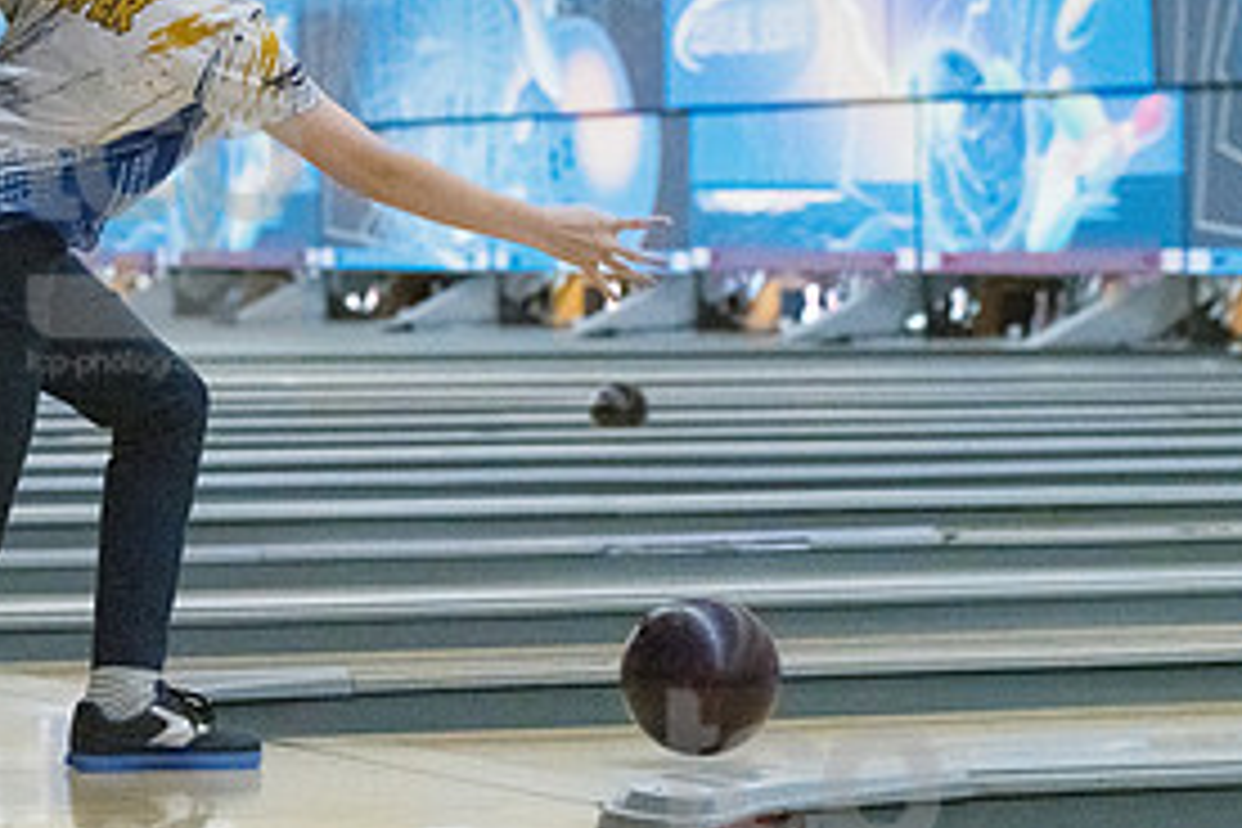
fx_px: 5796
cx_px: 166
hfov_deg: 12.2
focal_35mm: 168
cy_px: 218
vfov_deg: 8.2
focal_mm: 80
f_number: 4
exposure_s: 1/1000
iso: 10000
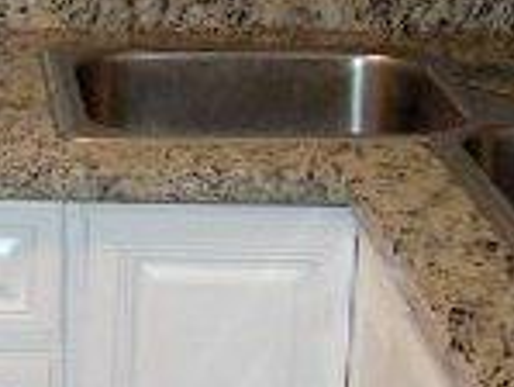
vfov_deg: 9.9
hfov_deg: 12.9
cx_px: -34
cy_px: 66
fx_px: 2229
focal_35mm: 150
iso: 100
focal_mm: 5.8
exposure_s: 1/60
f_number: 2.8
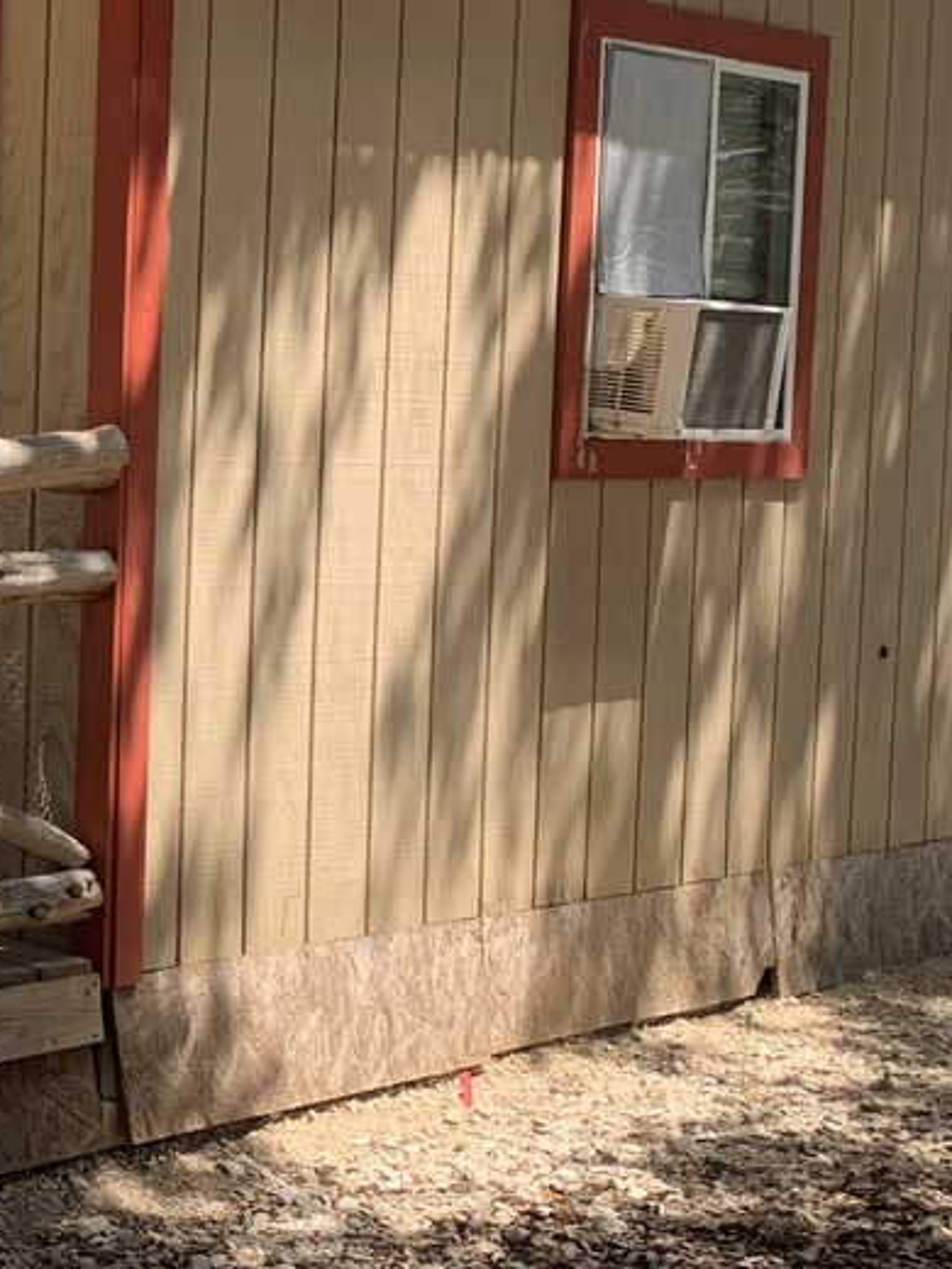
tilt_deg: -4.8
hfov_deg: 19.0
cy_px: 742
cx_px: -261
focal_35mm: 72
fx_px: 2640
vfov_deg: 27.0
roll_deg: +0.5
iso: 25
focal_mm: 4.25
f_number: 1.8
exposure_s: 1/467
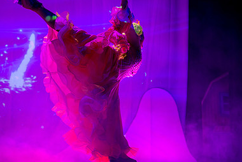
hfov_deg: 22.0
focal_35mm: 92
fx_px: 619
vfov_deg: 14.9
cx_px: 67
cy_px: 73
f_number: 2.8
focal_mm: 53
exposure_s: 1/320
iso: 2500
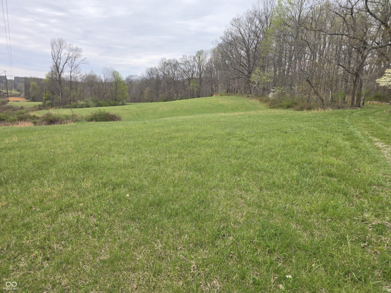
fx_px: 260
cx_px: 196
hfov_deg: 73.9
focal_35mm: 23
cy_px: 146
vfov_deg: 58.9
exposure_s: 1/488
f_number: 1.7
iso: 12
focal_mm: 6.3
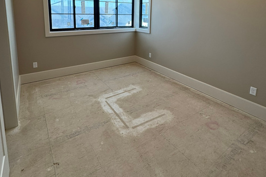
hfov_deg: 81.2
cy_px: 35
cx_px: 127
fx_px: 155
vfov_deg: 55.3
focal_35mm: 21
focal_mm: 2.22
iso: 64
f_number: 2.2
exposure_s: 1/120
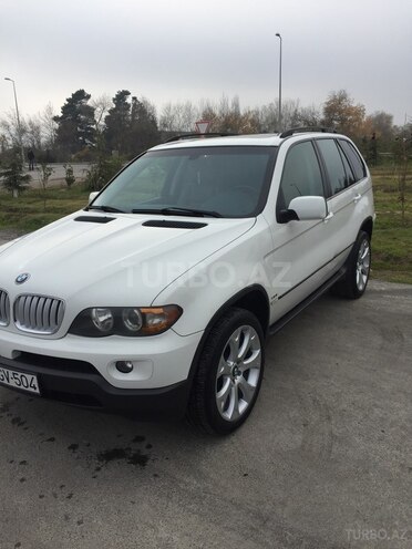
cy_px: 274
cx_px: 206
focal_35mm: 29
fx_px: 460
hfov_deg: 48.2
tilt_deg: -13.9
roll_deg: +2.1
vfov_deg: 61.7
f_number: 2.2
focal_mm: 4.15
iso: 32
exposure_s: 1/920
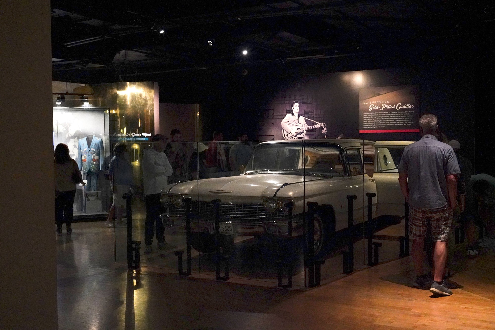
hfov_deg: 53.1
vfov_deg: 36.9
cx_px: 248
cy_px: 165
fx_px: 495
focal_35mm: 36
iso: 10000
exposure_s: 1/80
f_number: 5
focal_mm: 36
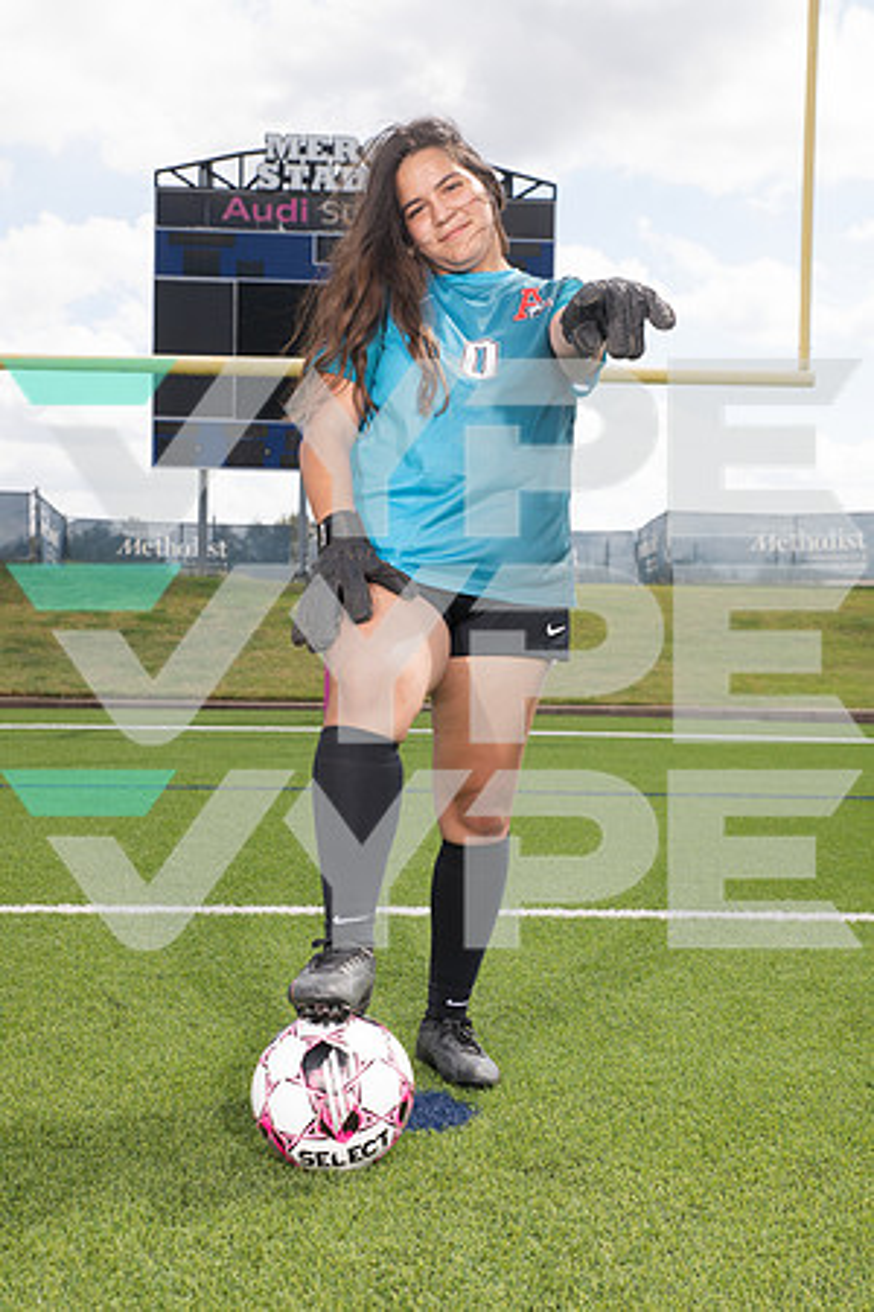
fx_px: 1748
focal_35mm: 48
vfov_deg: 41.1
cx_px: 437
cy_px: 656
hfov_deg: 28.1
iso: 125
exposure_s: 1/320
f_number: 7.1
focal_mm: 48
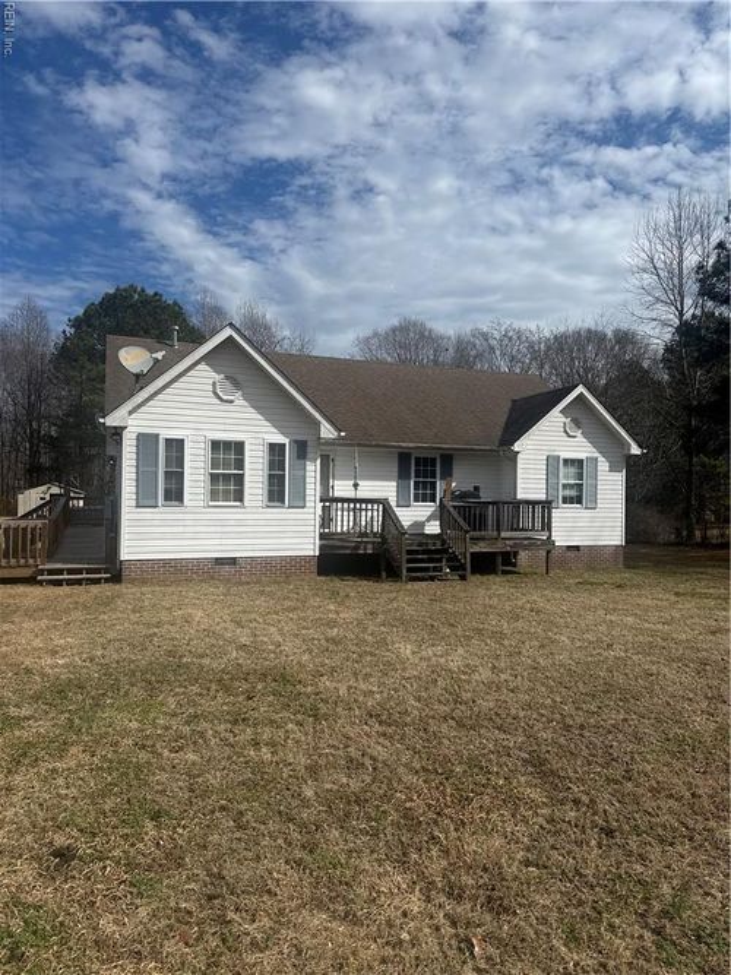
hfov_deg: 56.8
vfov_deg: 71.6
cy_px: 488
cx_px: 366
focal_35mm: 24
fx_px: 676
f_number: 1.78
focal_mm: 6.76
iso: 80
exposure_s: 1/10309
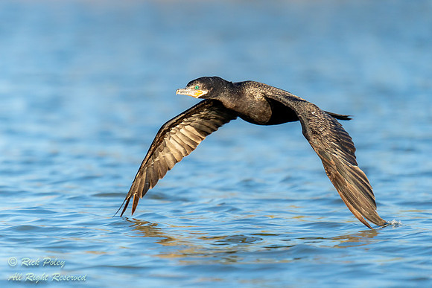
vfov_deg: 1.7
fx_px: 9817
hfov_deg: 2.5
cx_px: 150
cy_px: 92
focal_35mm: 818
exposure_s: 1/3200
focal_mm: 600
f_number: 7.1
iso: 1000
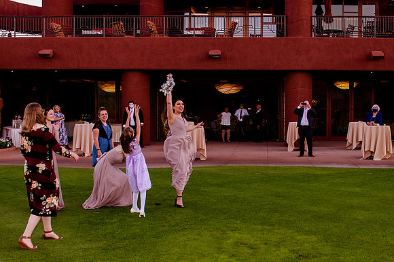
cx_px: 264
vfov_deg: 27.7
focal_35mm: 49
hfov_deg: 40.1
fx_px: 532
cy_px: 113
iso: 640
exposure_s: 1/320
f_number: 3.2
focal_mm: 24
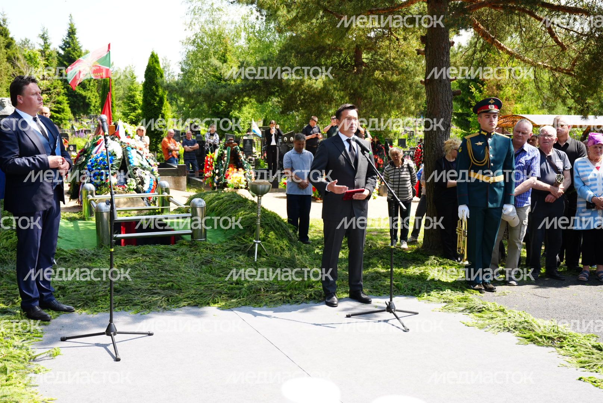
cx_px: 302
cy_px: 202
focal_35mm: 41
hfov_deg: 47.4
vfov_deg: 32.7
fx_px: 687
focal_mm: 41
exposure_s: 1/1250
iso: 1000
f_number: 5
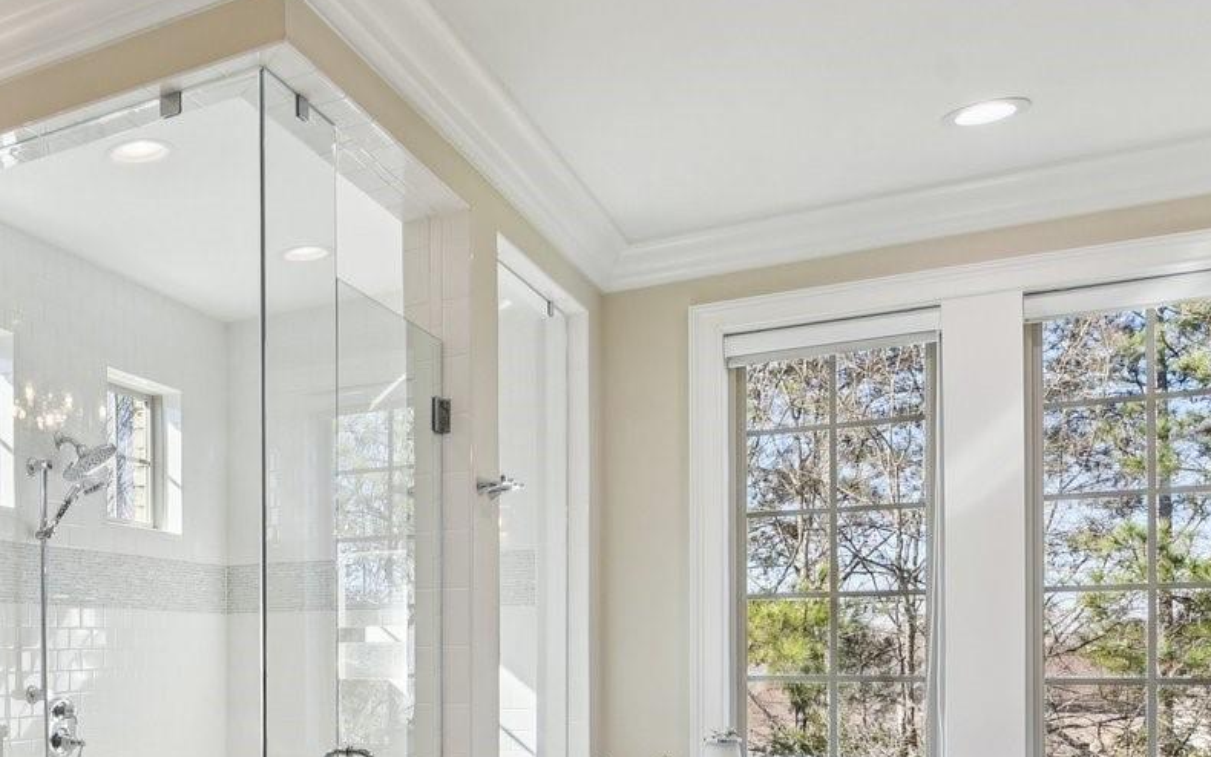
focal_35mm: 37
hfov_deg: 42.7
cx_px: -86
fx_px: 1221
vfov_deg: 33.0
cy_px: 657
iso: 200
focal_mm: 14
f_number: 8
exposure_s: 1/60
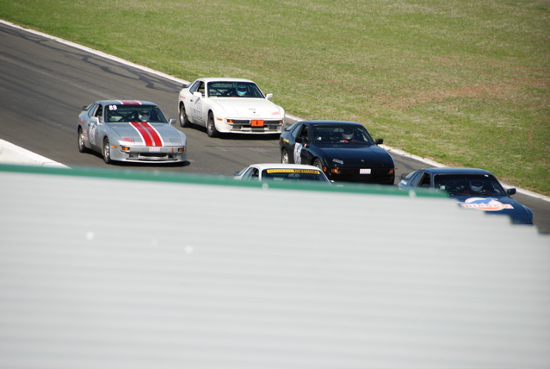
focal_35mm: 300
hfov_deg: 6.9
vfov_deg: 4.6
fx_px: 4590
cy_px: 184
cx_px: 275
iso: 200
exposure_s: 1/1000
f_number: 5.6
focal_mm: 200
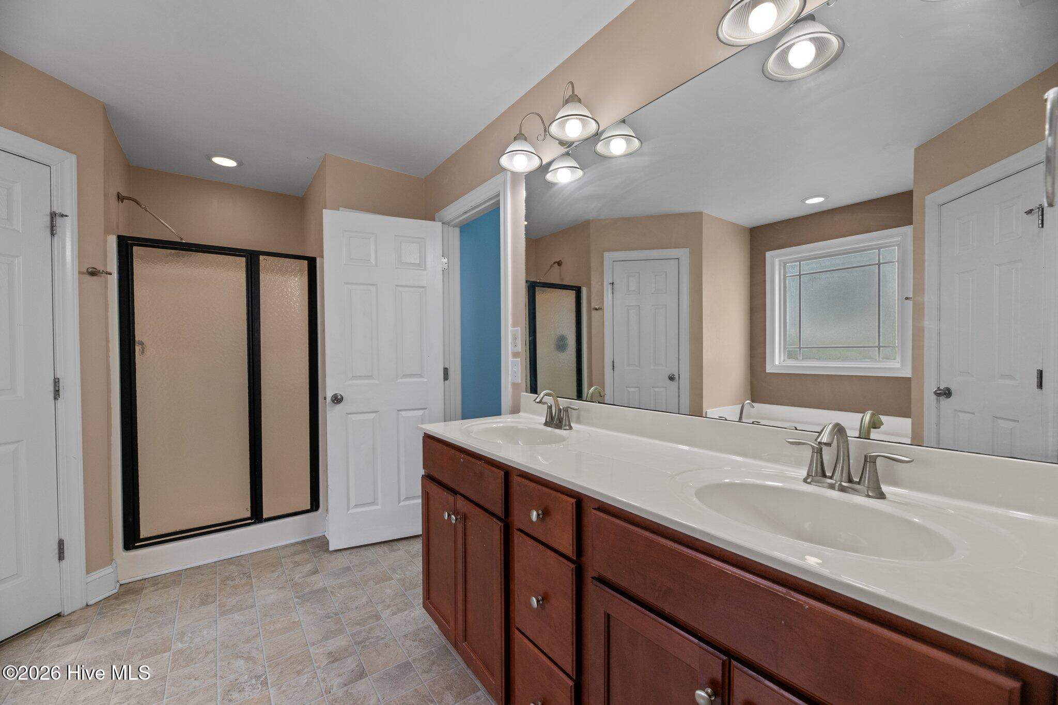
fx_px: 411
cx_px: 529
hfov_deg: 104.3
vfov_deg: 81.2
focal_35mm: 14
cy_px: 352
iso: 400
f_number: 8
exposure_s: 1/15
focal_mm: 14
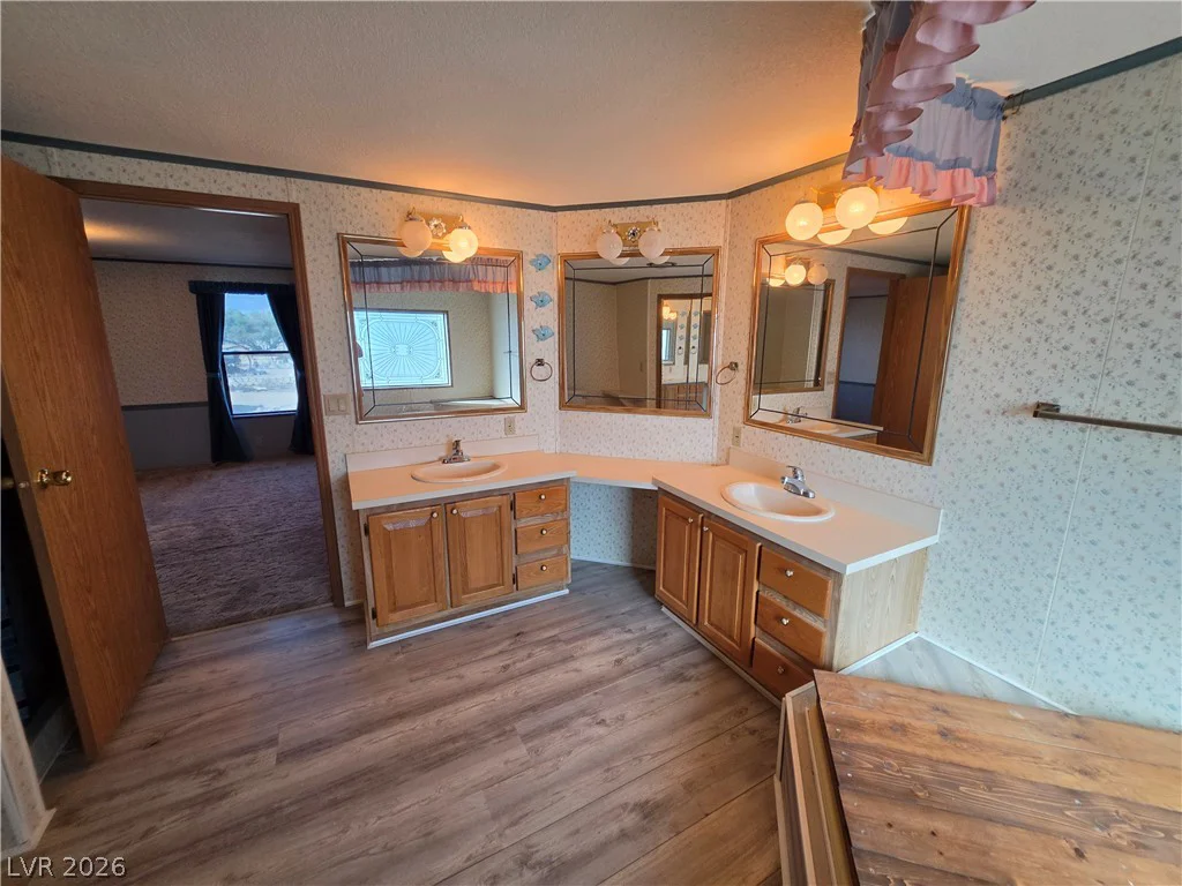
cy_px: 443
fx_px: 444
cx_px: 591
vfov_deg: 89.9
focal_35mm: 13
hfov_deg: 106.2
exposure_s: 1/120
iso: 160
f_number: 1.9
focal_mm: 2.2
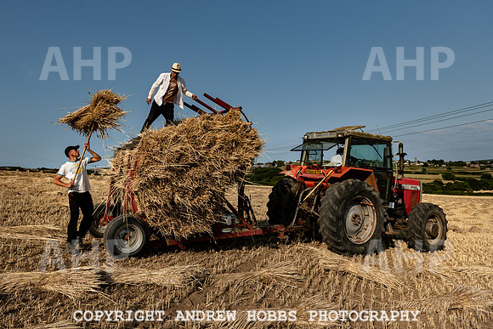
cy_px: 137
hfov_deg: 65.0
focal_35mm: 28
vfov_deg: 46.2
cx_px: 205
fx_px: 384
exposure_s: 1/1250
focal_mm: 24
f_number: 5.6
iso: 64
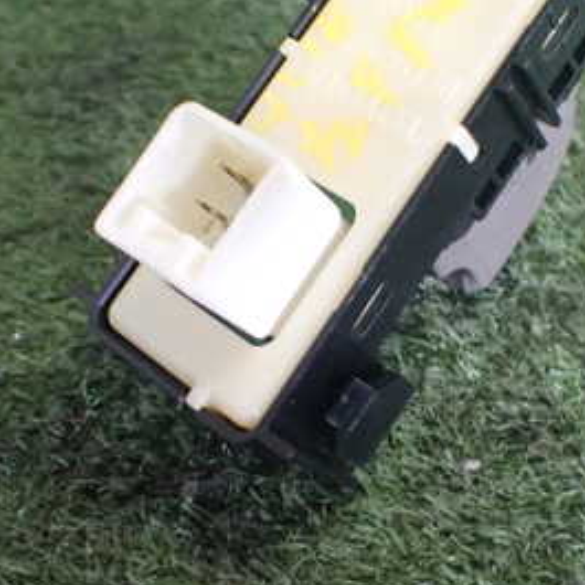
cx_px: 395
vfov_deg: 28.3
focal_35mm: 60
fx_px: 1147
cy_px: 159
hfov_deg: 28.4
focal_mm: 5.4
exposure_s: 1/100
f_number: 2.3
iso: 800
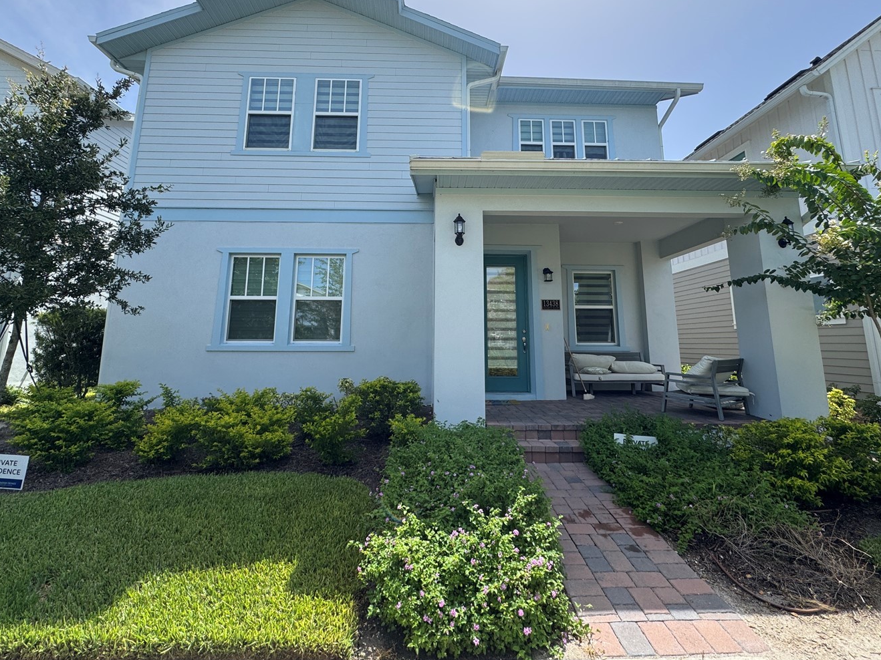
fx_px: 433
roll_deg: -0.8
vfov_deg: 74.0
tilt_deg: +9.1
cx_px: 442
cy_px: 269
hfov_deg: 91.0
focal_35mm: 17
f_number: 2.2
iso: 50
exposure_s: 1/889
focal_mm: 2.22
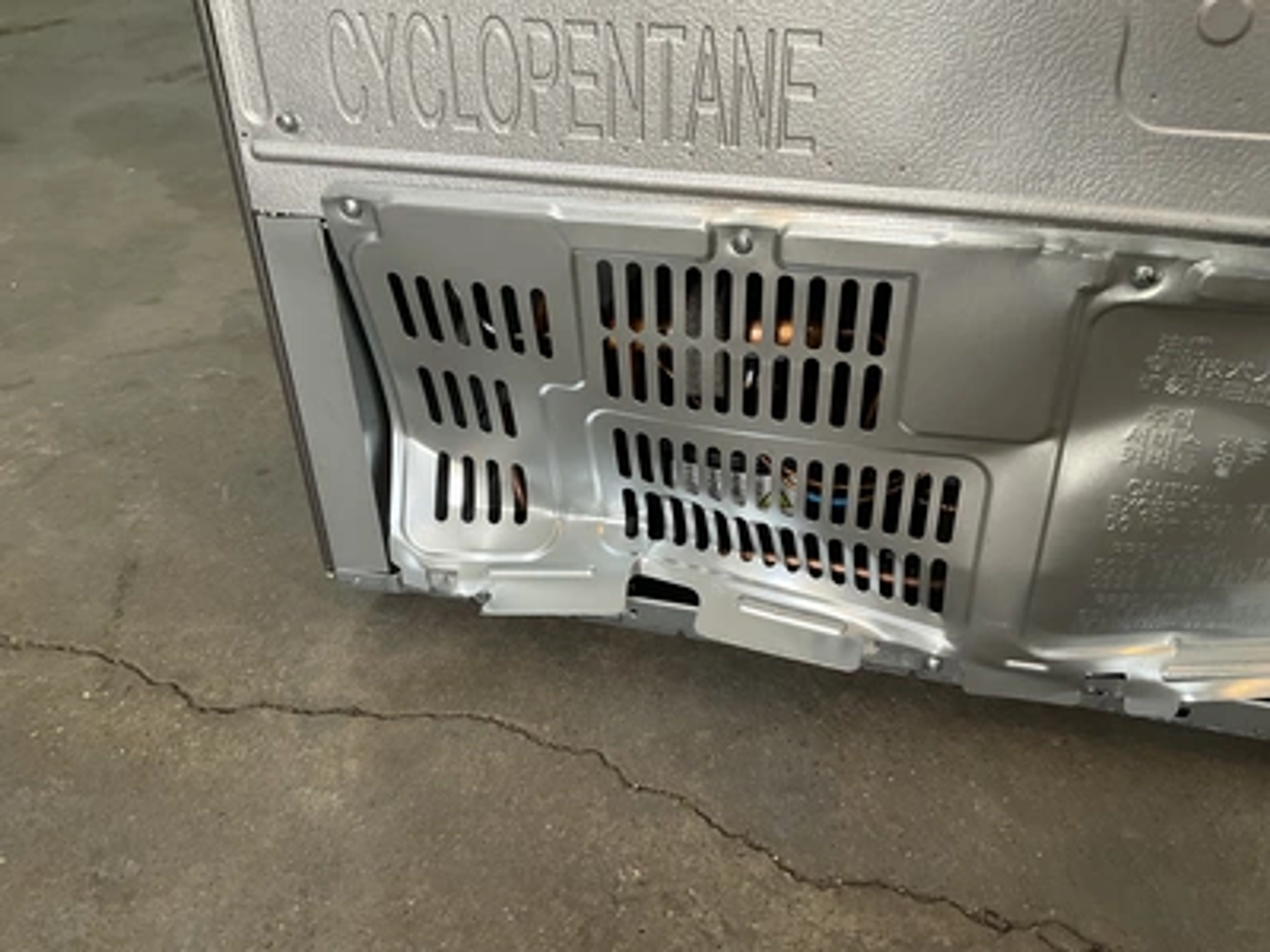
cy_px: 476
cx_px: 635
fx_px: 1064
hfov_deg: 61.7
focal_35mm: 29
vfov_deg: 48.2
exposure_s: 1/60
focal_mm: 3
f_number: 1.8
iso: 125
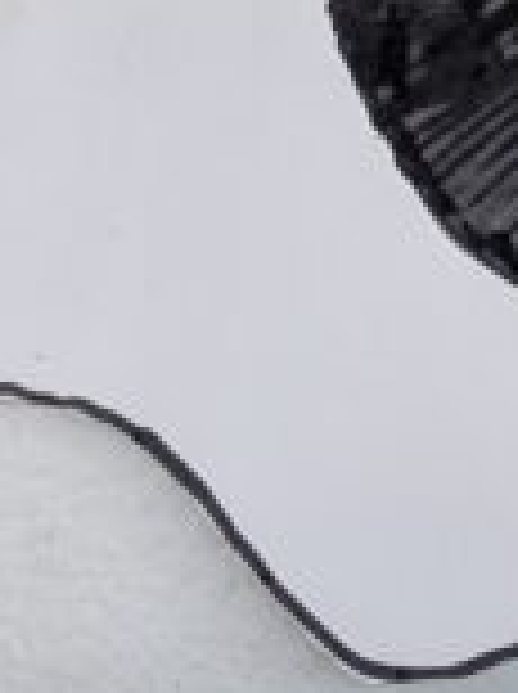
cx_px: 865
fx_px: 3201
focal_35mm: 160
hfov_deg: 8.9
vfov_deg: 11.6
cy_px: -477
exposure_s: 1/130
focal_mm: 4.53
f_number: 1.7
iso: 52
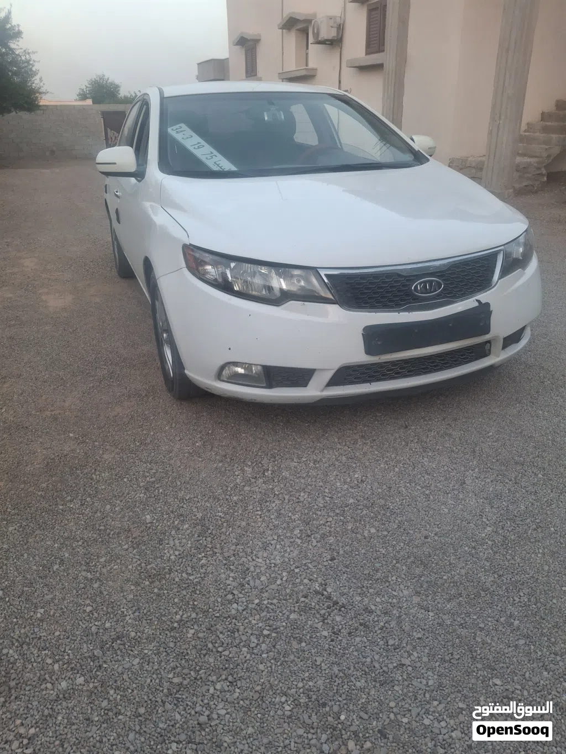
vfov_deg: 69.4
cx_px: 283
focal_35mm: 25
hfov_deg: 54.9
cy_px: 377
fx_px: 545
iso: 100
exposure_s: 1/100
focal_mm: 4.69
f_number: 1.8
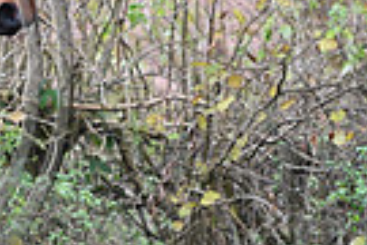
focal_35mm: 582
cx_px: -239
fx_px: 5933
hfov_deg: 3.5
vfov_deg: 2.4
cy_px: 38
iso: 1800
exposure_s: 1/1000
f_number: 3.5
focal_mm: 135
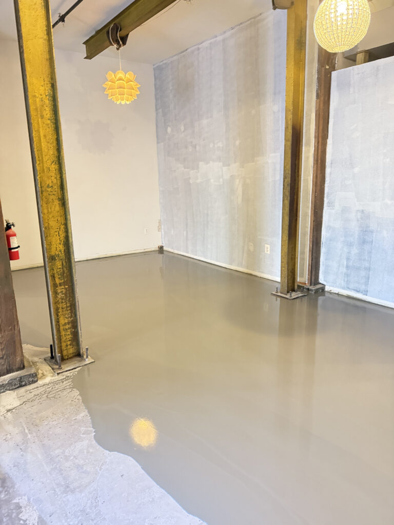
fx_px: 364
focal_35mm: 24
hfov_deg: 56.8
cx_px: 197
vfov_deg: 71.6
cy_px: 262
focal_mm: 6.76
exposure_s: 1/40
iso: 1000
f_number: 1.78
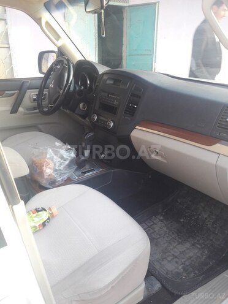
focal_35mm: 28
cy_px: 152
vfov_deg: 63.4
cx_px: 114
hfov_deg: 49.7
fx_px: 246
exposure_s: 1/50
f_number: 1.9
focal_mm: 3.7
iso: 50
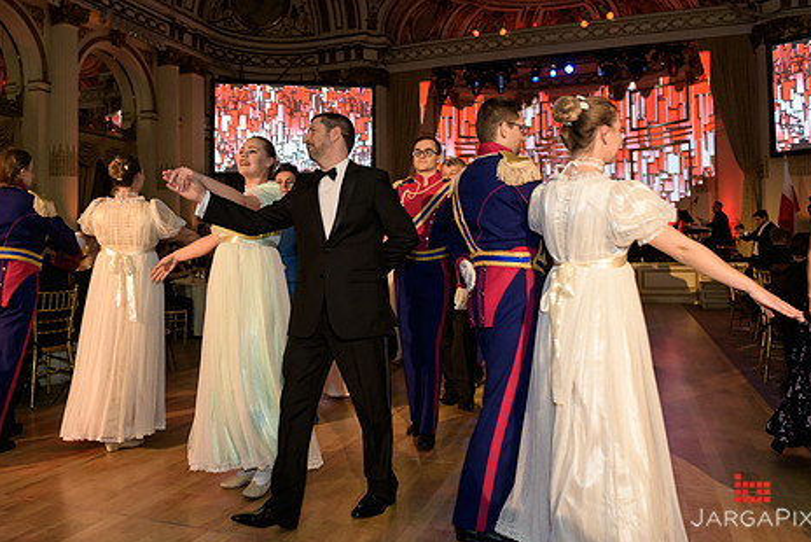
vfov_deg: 43.5
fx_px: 676
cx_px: 351
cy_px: 226
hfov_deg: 61.7
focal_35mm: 30
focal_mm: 24
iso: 1600
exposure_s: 1/125
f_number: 3.2
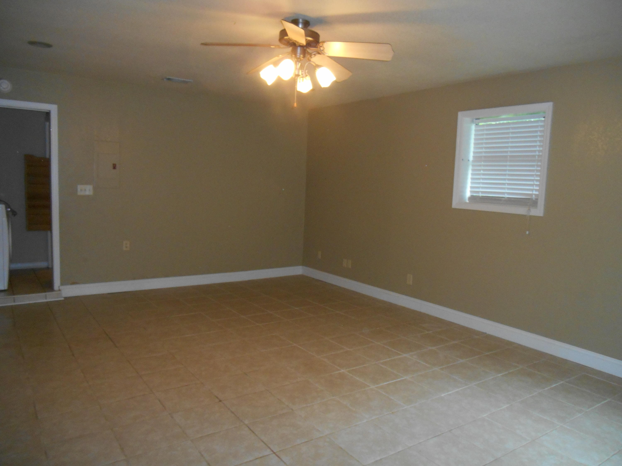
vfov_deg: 53.1
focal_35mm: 26
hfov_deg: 67.3
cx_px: 311
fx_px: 467
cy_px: 233
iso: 360
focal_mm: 4.7
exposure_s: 1/25
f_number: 3.4
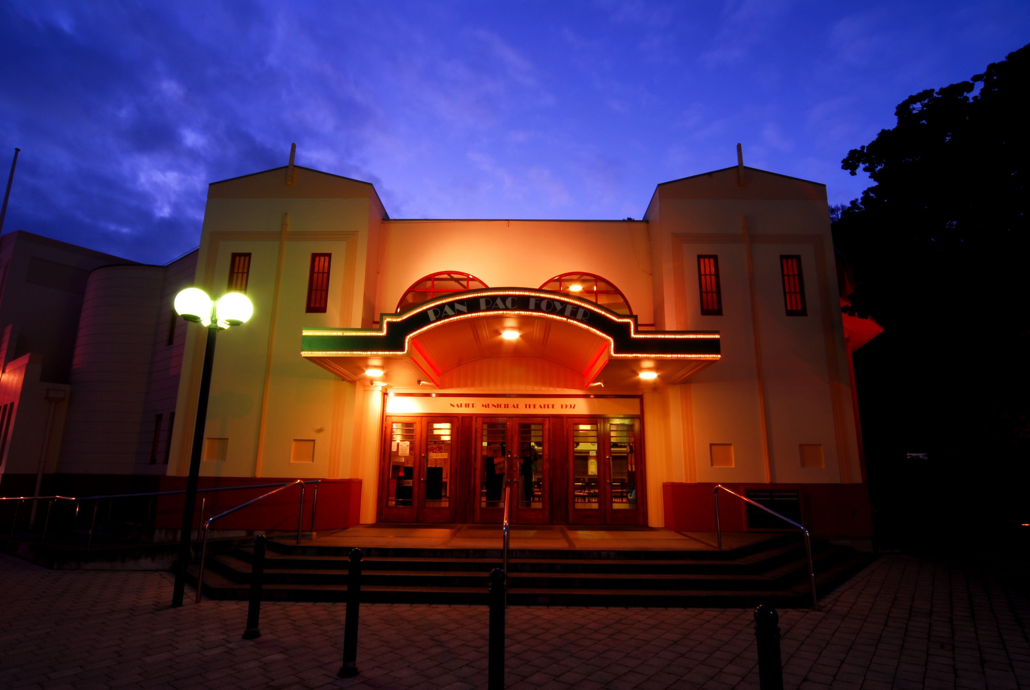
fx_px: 516
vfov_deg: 67.5
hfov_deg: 89.9
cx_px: 515
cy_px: 345
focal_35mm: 18
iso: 100
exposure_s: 8
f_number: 22
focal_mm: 12
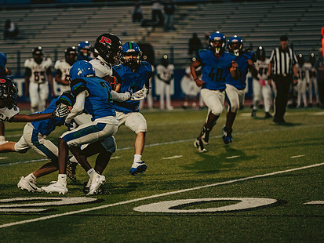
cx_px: 114
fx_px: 2088
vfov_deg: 6.7
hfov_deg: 8.9
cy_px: 100
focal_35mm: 223
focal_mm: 165
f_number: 2.8
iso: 1600
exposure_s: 1/1250
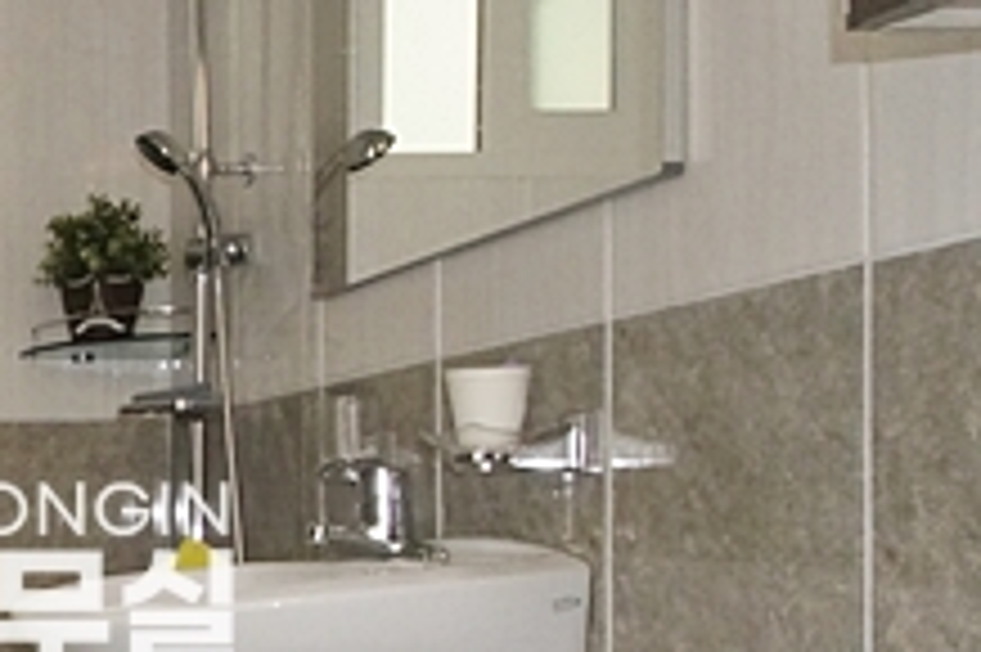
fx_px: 1498
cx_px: -324
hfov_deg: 28.9
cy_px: 540
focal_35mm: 55
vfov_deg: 24.1
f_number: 9
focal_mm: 10
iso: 1600
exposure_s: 1/6
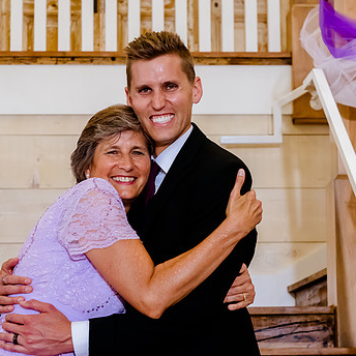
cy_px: 144
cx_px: 156
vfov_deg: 14.2
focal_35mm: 123
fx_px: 1431
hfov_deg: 14.2
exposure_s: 1/200
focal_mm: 62
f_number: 6.3
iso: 2500
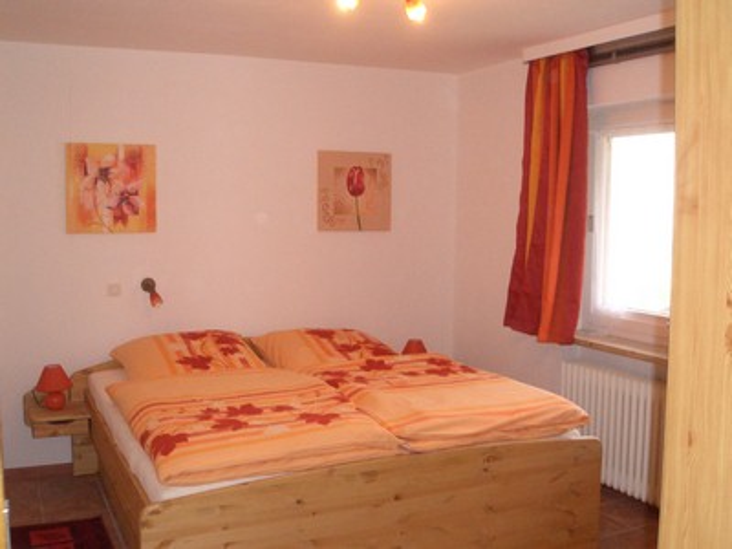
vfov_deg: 39.7
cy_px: 274
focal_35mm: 36
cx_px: 366
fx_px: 761
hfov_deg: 51.4
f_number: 4
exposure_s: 1/40
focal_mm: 4.8
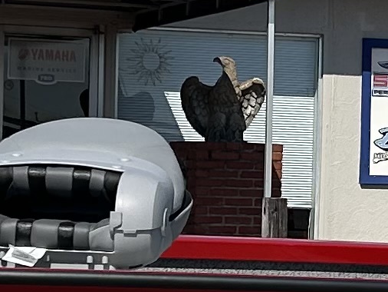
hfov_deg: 9.4
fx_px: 2321
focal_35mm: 207
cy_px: 234
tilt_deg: +0.4
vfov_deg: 7.2
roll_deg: -0.8
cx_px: 466
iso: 50
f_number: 1.5
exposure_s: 1/6579
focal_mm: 5.7
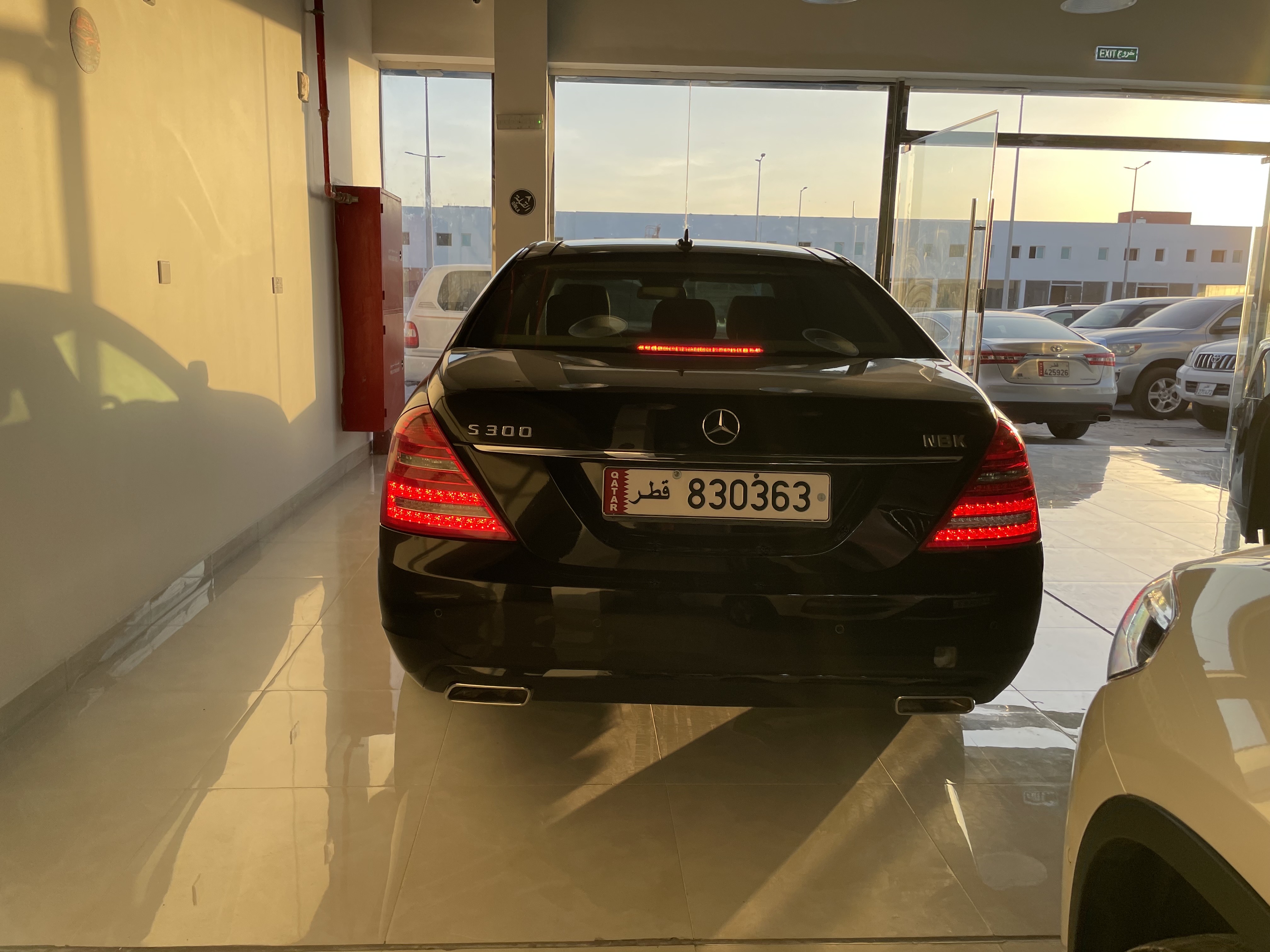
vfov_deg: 53.1
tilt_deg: -10.4
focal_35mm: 26
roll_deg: -2.0
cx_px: 635
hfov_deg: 67.3
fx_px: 954
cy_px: 476
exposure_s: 1/596
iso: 32
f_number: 1.6
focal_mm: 4.2
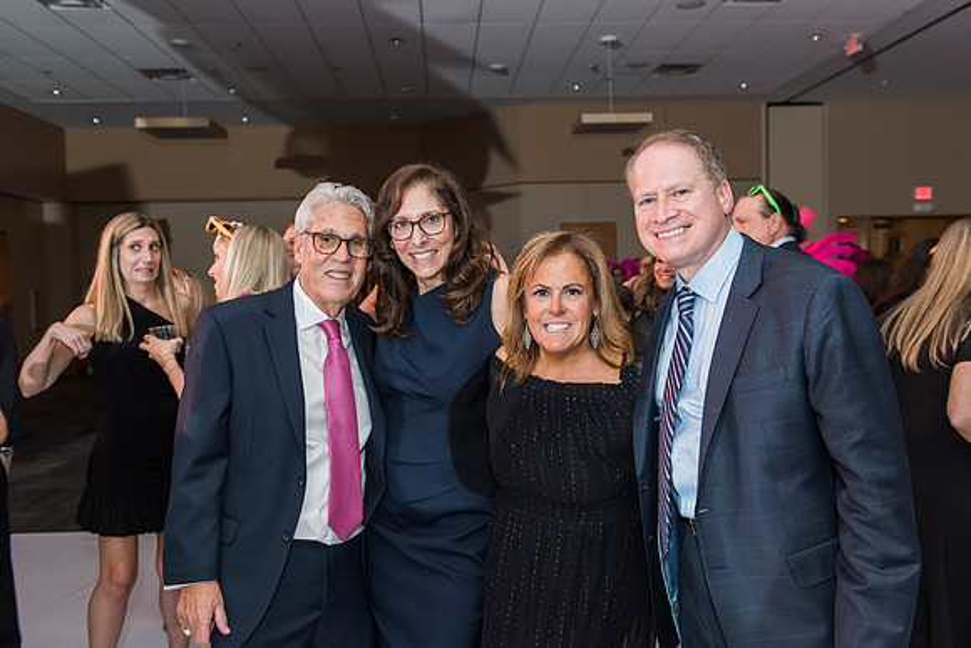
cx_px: 486
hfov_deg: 58.7
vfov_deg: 41.1
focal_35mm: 32
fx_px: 863
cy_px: 324
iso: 800
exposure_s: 1/100
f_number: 4
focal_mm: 32
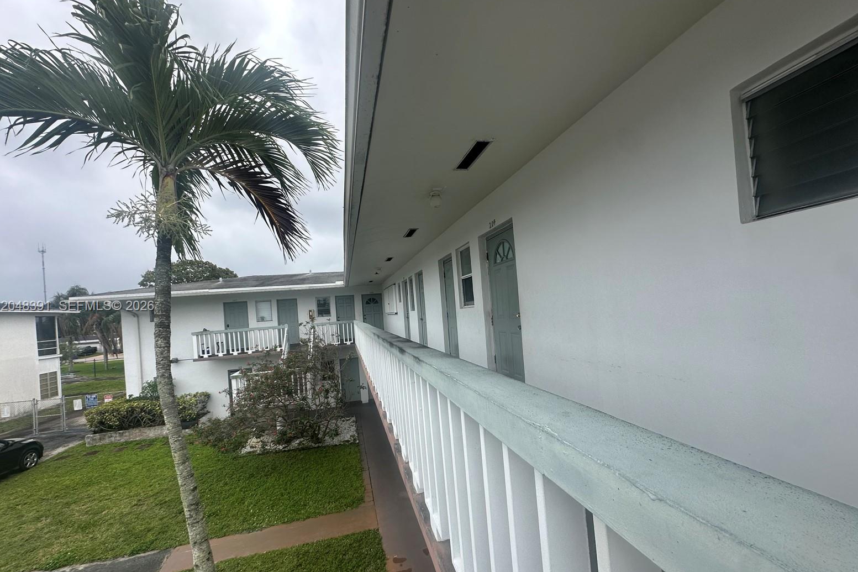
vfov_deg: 77.2
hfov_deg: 100.4
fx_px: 357
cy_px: 307
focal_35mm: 15
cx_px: 424
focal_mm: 2.22
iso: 40
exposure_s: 1/1135
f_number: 2.2
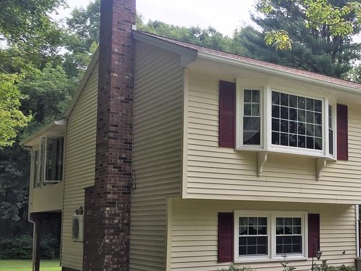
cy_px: 175
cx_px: 286
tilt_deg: +4.7
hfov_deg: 38.3
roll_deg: -0.7
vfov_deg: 30.1
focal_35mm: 48
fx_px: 500
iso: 32
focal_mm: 4.15
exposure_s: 1/824
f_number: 2.2
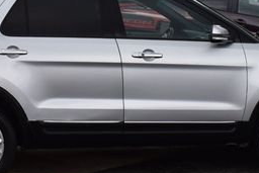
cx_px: 110
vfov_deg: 11.8
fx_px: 837
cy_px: 44
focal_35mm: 116
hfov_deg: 17.6
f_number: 10
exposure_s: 1/320
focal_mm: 31
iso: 400
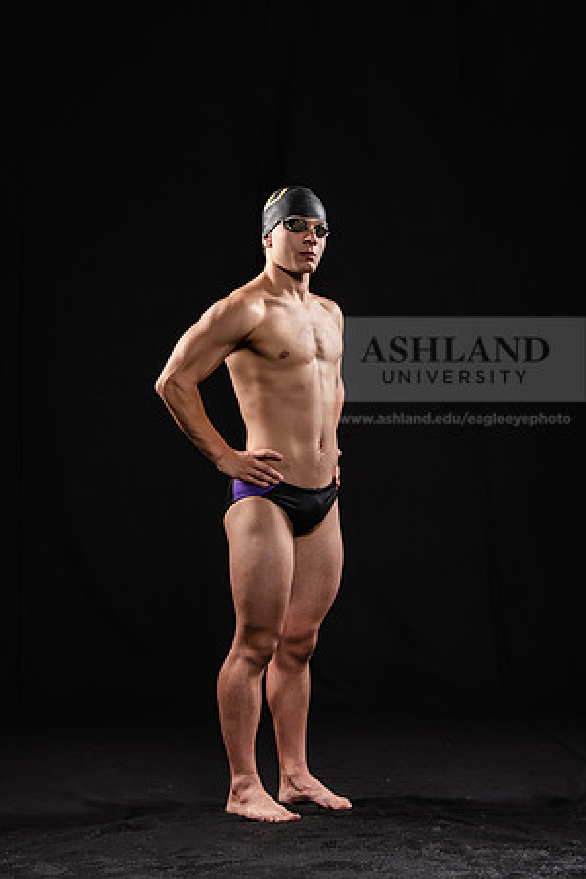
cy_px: 440
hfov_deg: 14.0
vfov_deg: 20.8
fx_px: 2393
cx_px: 293
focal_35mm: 98
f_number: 6.3
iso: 400
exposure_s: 1/200
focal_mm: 98
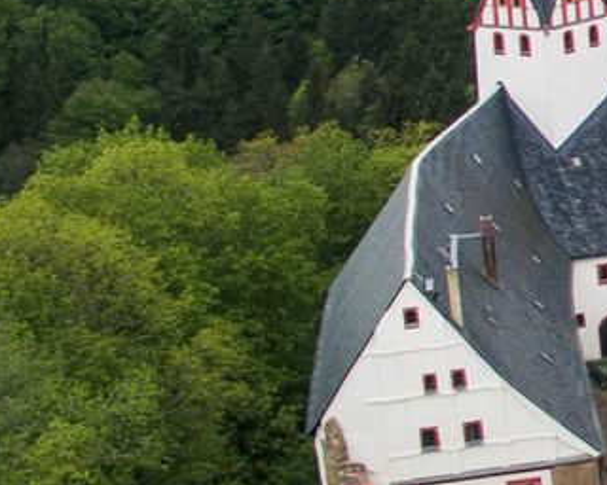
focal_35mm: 117
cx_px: 1315
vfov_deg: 13.1
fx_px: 2102
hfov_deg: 13.4
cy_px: 77
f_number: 2.8
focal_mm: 3.61
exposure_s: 1/700
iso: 100
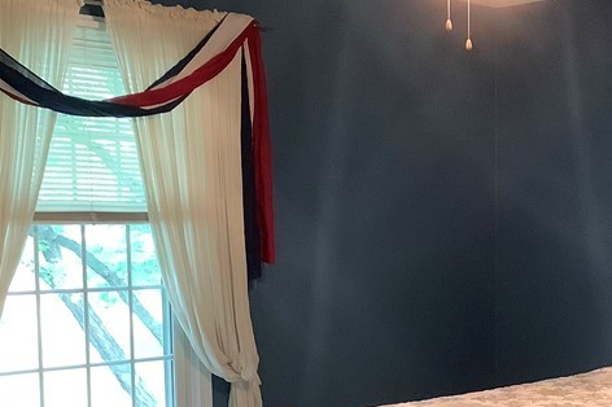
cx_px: 488
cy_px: 332
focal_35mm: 70
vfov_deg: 19.2
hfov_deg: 28.3
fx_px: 1189
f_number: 2.4
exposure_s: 1/33
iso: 400
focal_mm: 3.3
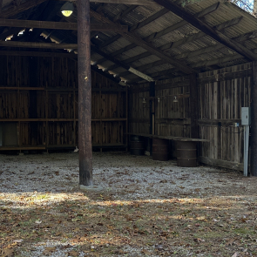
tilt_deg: -3.6
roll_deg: +0.2
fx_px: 403
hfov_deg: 34.7
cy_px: 130
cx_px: 69
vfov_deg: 35.4
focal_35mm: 48
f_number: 1.78
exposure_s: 1/121
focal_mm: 6.86
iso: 100
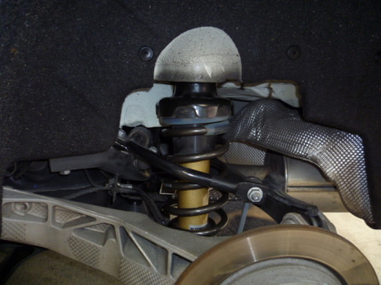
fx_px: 308
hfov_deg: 63.5
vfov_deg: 49.7
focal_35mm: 28
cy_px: 142
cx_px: 190
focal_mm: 5
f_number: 2.8
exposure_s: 1/30
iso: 200
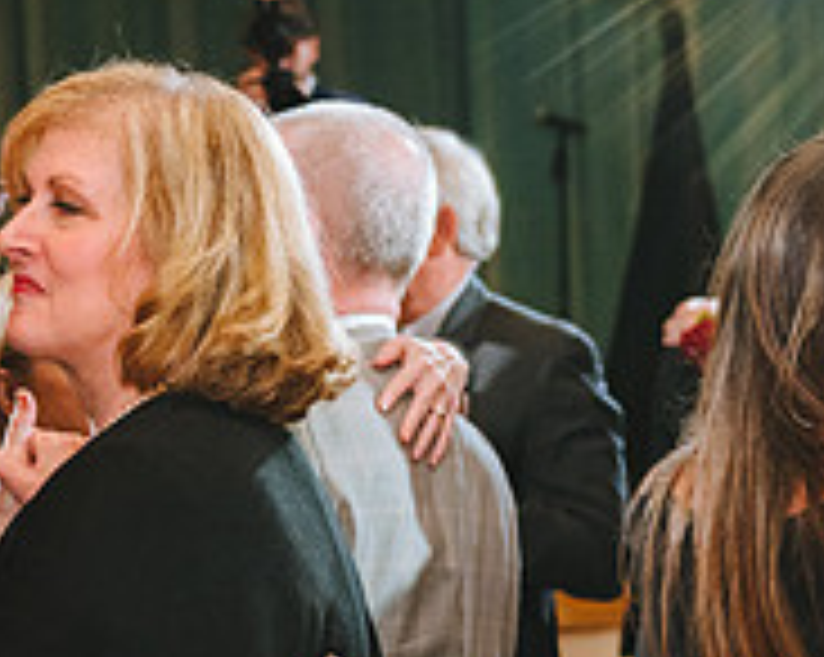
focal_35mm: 125
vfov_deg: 12.2
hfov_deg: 15.0
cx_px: -68
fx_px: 3045
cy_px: 623
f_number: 3.5
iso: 1250
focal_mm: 42
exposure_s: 1/160
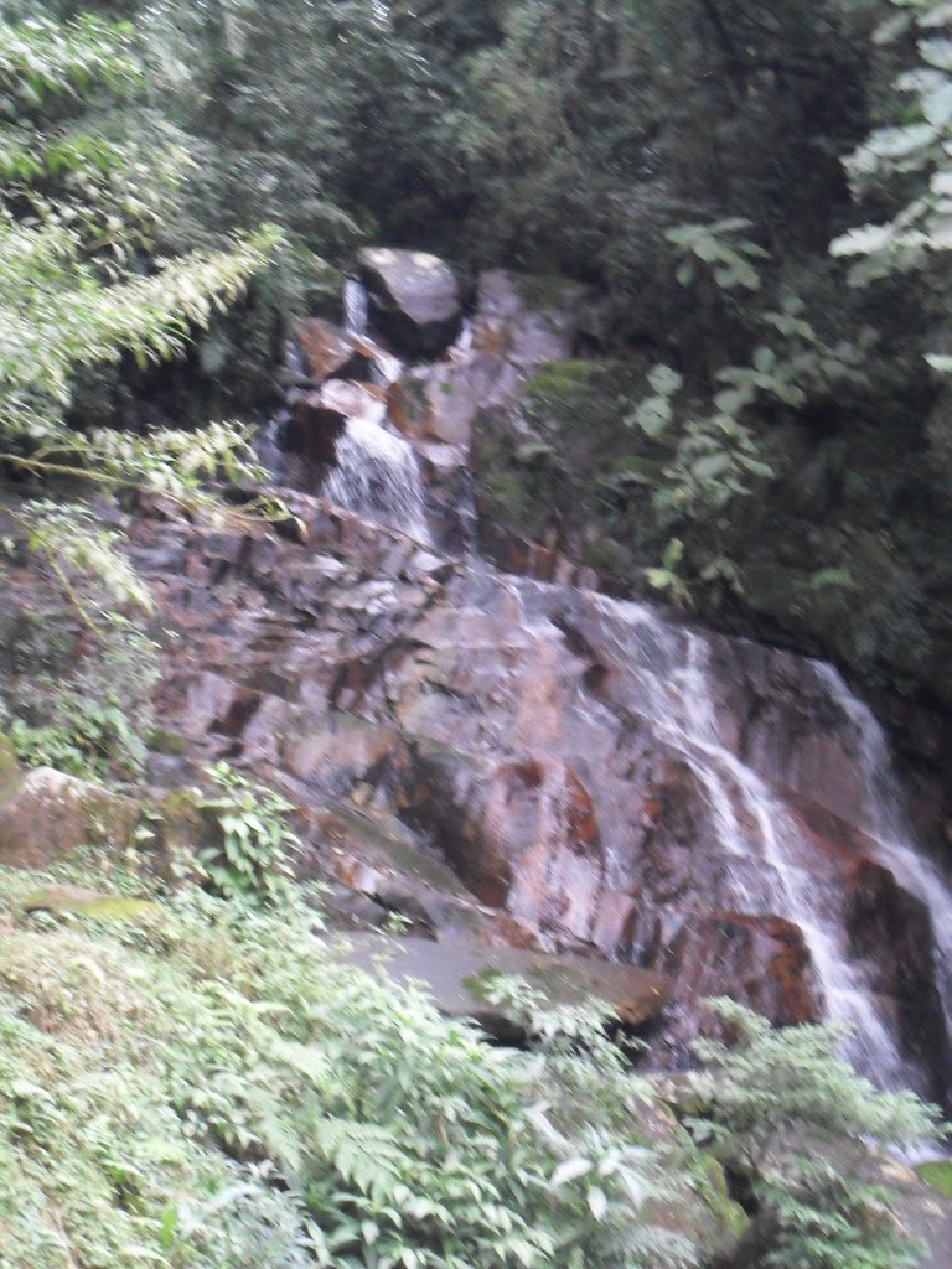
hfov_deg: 19.9
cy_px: 634
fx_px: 2714
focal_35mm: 74
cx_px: 476
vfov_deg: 26.3
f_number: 3.9
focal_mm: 13.2
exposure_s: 1/45
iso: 320
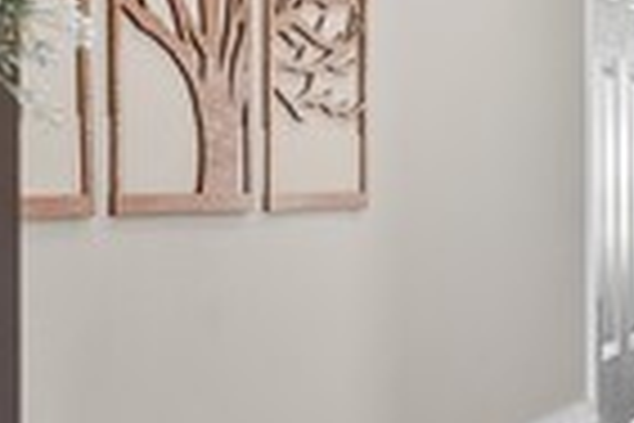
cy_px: -68
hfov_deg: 15.4
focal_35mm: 131
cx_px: 621
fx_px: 2307
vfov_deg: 10.3
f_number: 8
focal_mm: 17
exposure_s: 1/30
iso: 400
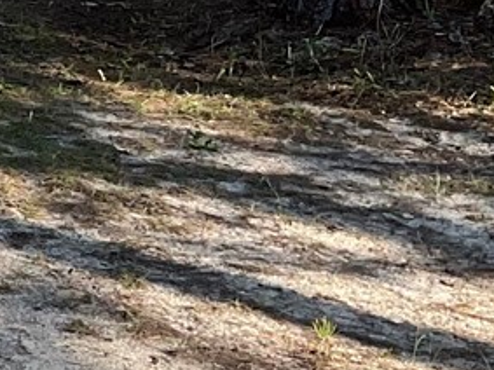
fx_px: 2339
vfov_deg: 8.7
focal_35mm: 164
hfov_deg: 10.8
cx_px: -562
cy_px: -304
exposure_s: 1/792
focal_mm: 3
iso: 16
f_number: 1.8
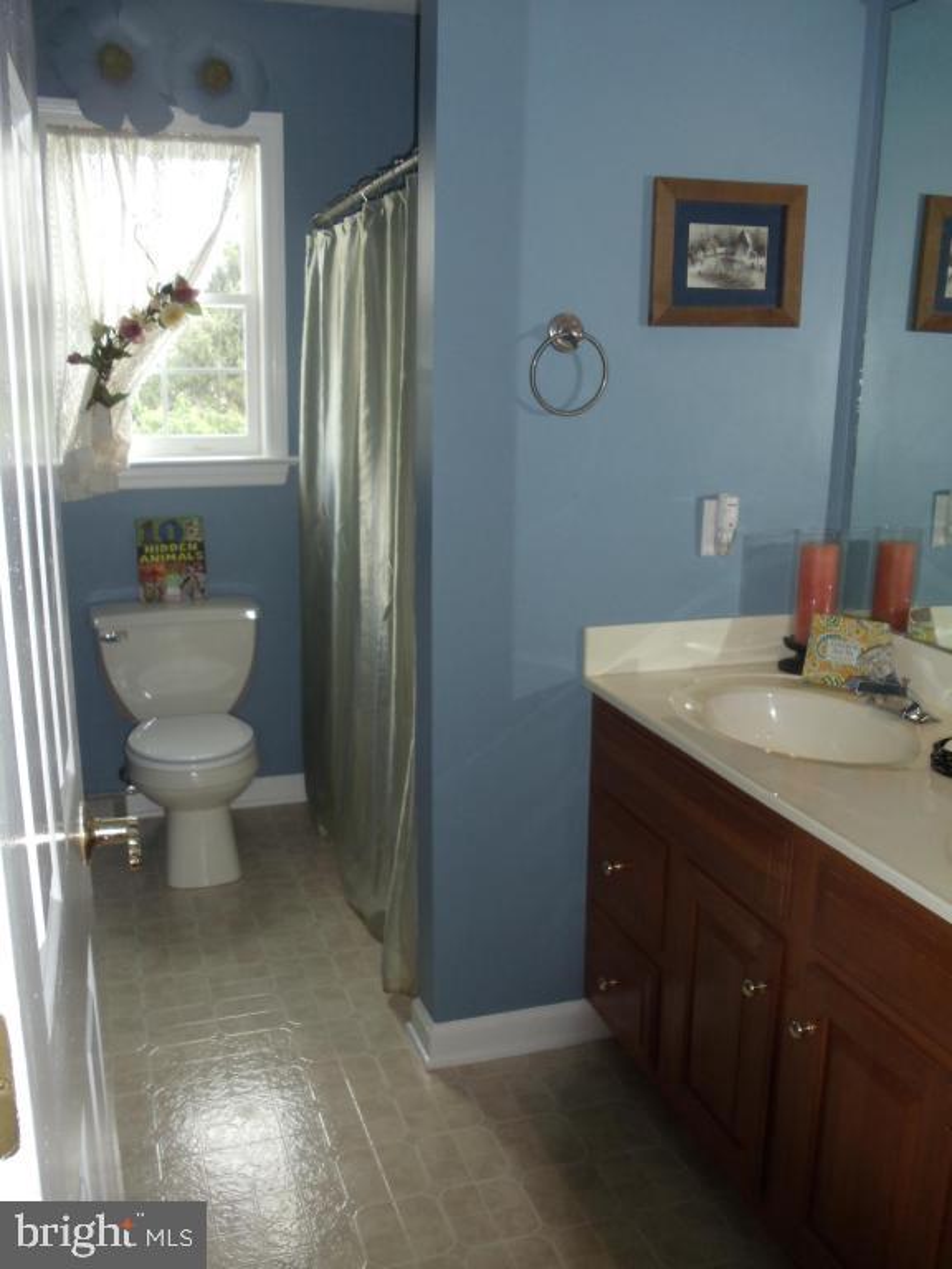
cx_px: 476
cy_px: 634
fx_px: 1613
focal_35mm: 44
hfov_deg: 32.9
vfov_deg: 42.9
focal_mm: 6
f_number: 3.5
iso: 100
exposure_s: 1/30
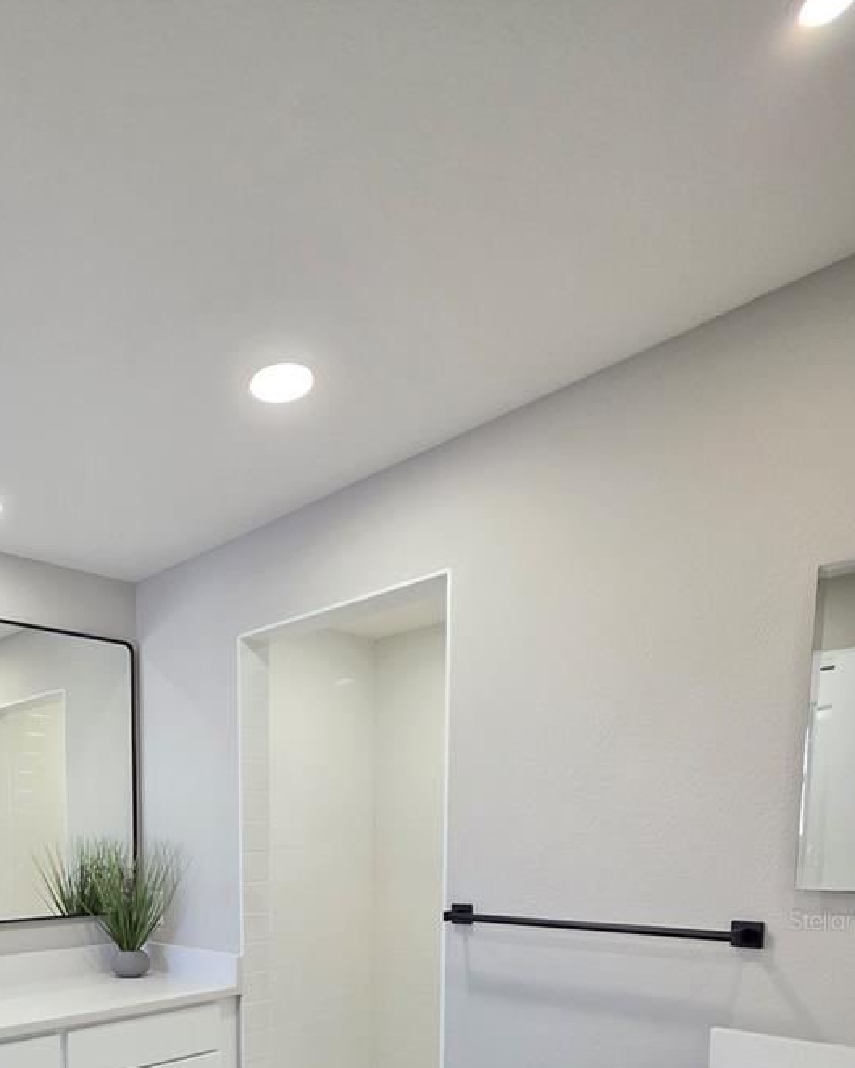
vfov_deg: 63.2
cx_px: 177
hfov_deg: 56.7
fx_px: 727
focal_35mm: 23
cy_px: 920
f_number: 1.9
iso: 200
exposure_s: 1/120
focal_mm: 2.2
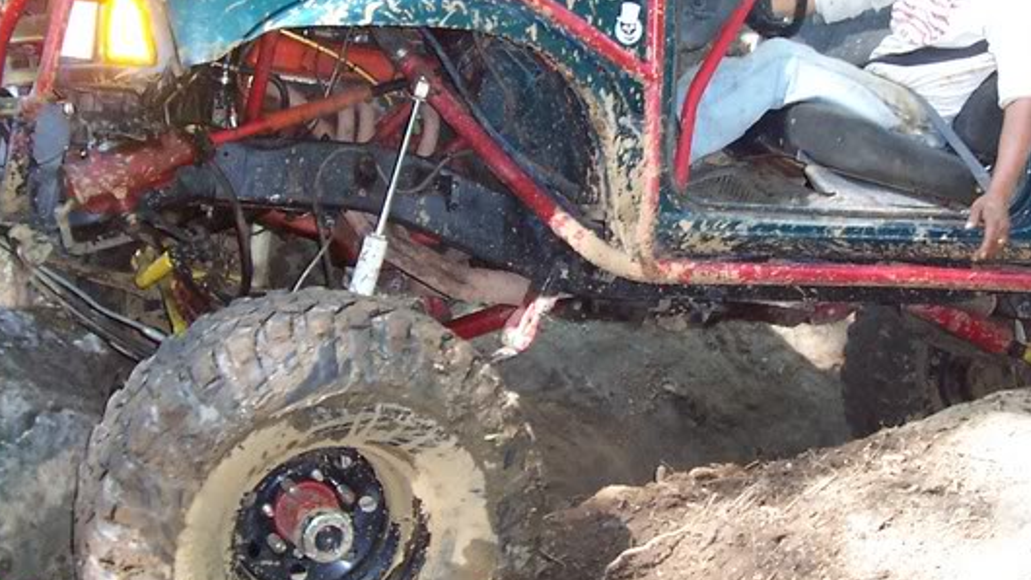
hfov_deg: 33.1
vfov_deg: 19.1
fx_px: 1722
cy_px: 209
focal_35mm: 63
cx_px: 656
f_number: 2.8
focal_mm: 5.6
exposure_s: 1/125
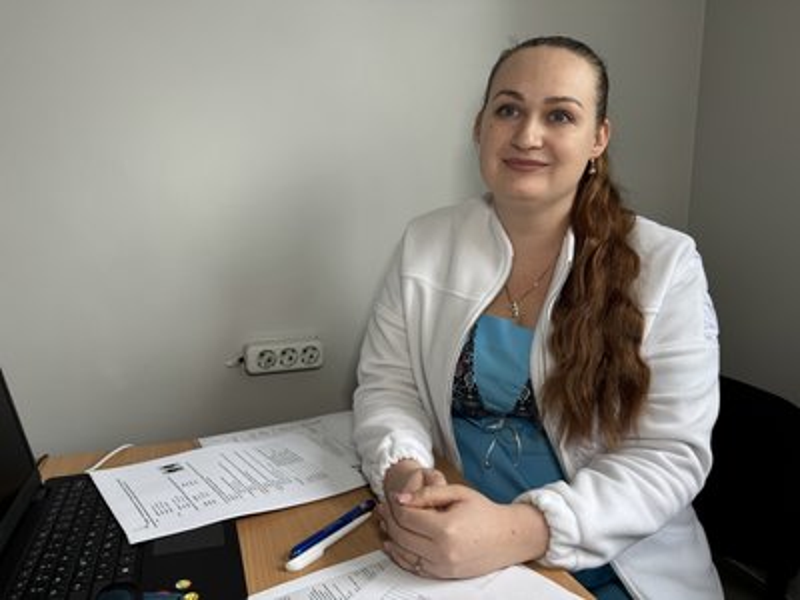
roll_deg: -1.1
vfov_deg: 56.8
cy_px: 300
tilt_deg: -8.2
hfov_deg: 71.6
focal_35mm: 24
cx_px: 400
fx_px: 555
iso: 64
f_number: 1.78
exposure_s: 1/121
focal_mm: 6.76
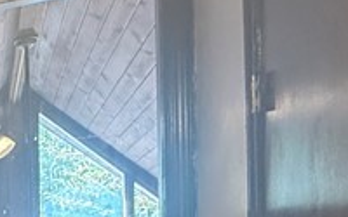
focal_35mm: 76
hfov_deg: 18.6
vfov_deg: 15.4
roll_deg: +3.7
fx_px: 721
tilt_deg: -3.0
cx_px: -331
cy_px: 356
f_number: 2.2
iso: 320
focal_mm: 2.22
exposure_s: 1/60
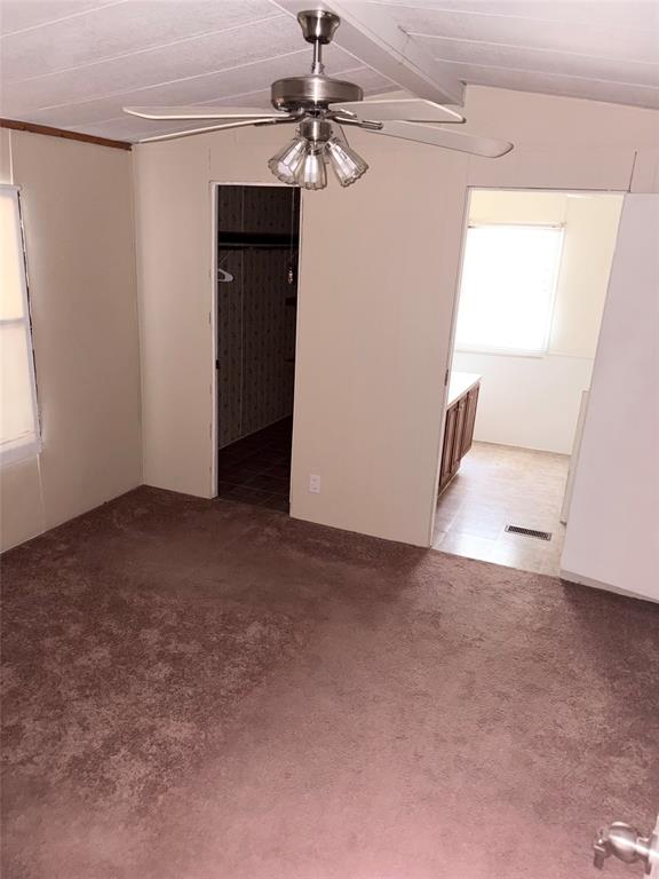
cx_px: 330
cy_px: 440
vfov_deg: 67.3
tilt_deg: -16.0
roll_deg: -3.6
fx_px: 660
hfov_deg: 53.1
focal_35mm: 26
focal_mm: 5.96
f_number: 1.6
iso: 160
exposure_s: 1/5
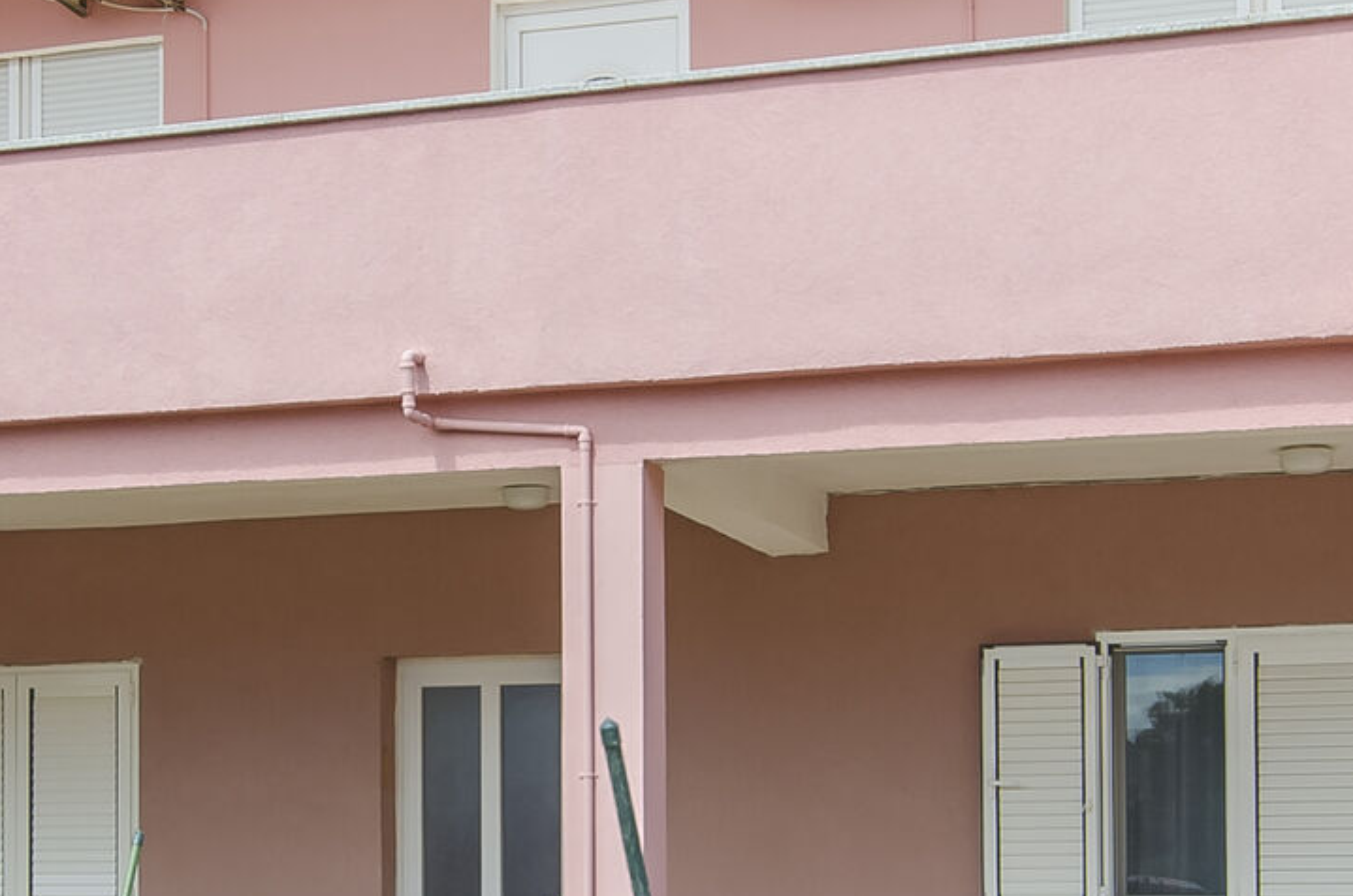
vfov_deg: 17.5
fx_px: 2848
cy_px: 846
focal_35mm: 76
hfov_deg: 26.4
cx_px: 342
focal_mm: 13
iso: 160
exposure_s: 1/250
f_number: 8
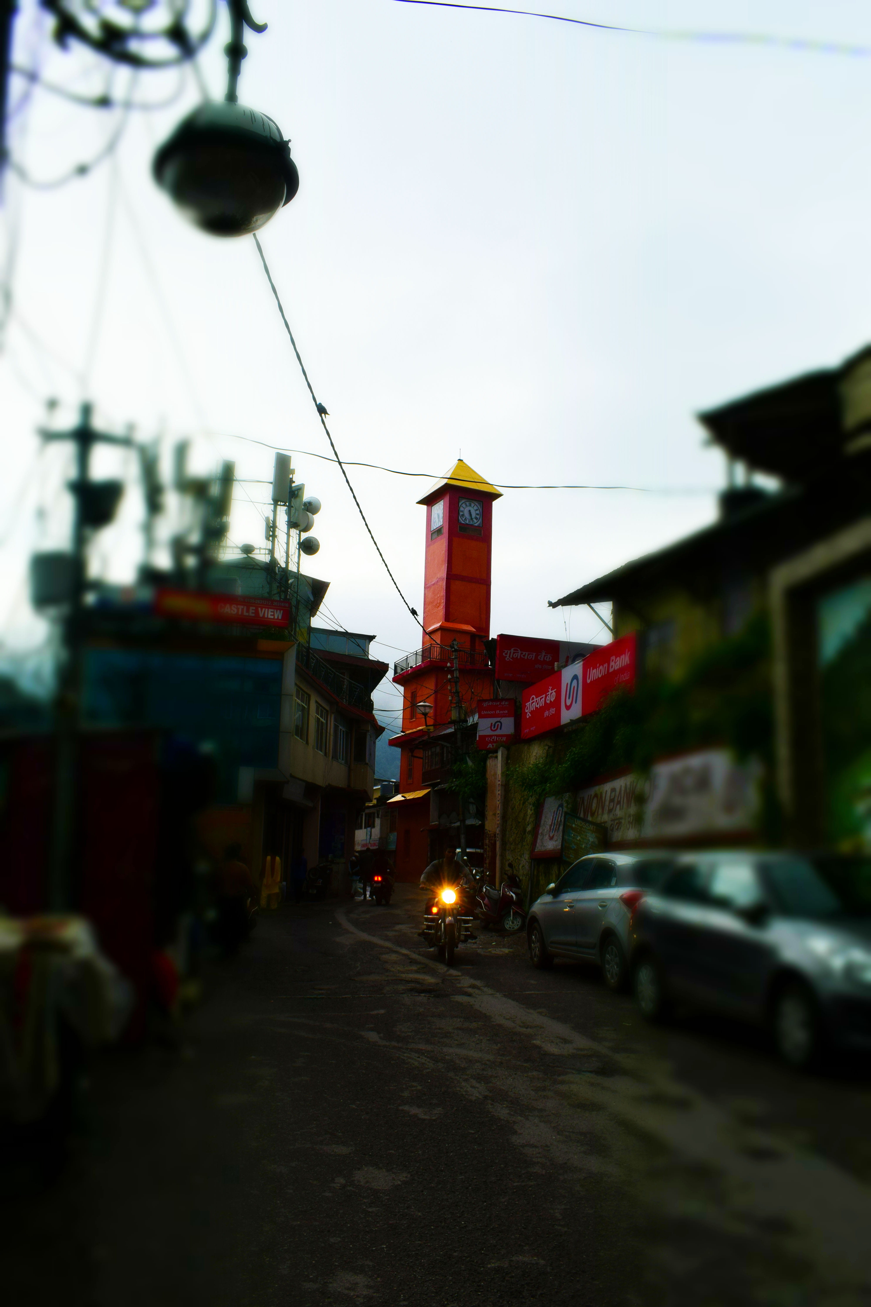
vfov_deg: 61.9
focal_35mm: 30
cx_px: 436
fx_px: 1089
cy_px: 654
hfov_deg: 43.6
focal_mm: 20
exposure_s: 1/200
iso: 400
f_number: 10
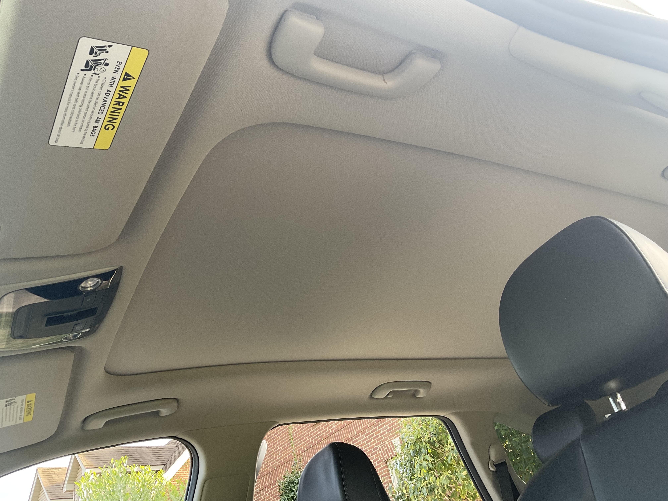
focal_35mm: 29
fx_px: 560
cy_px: 250
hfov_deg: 61.7
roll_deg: +16.3
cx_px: 334
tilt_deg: +32.3
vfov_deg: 48.2
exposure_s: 1/122
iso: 50
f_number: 1.8
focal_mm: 3
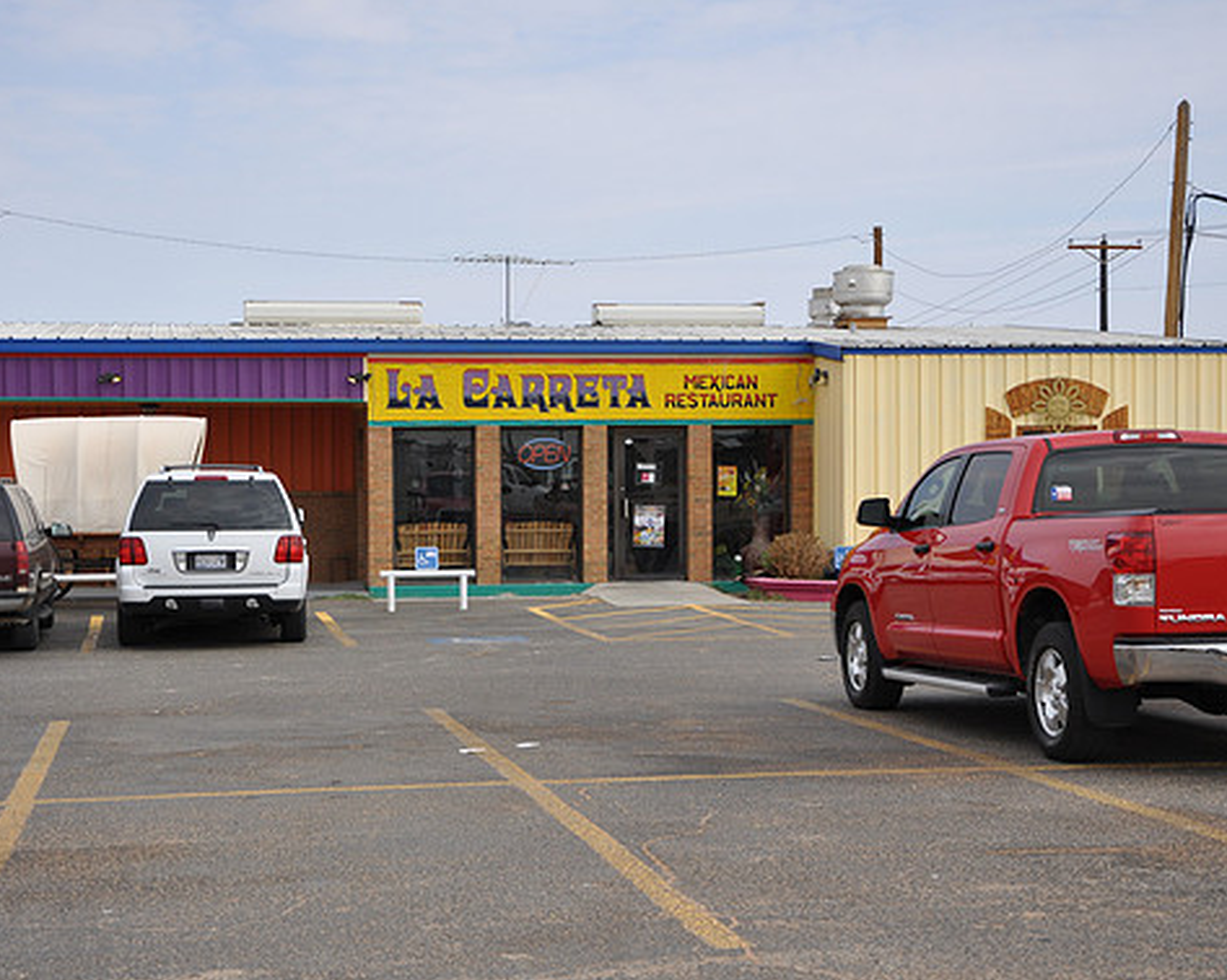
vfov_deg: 22.2
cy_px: 489
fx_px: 2505
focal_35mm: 69
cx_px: 597
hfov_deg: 27.5
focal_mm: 40
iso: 200
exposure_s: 1/200
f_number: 7.1
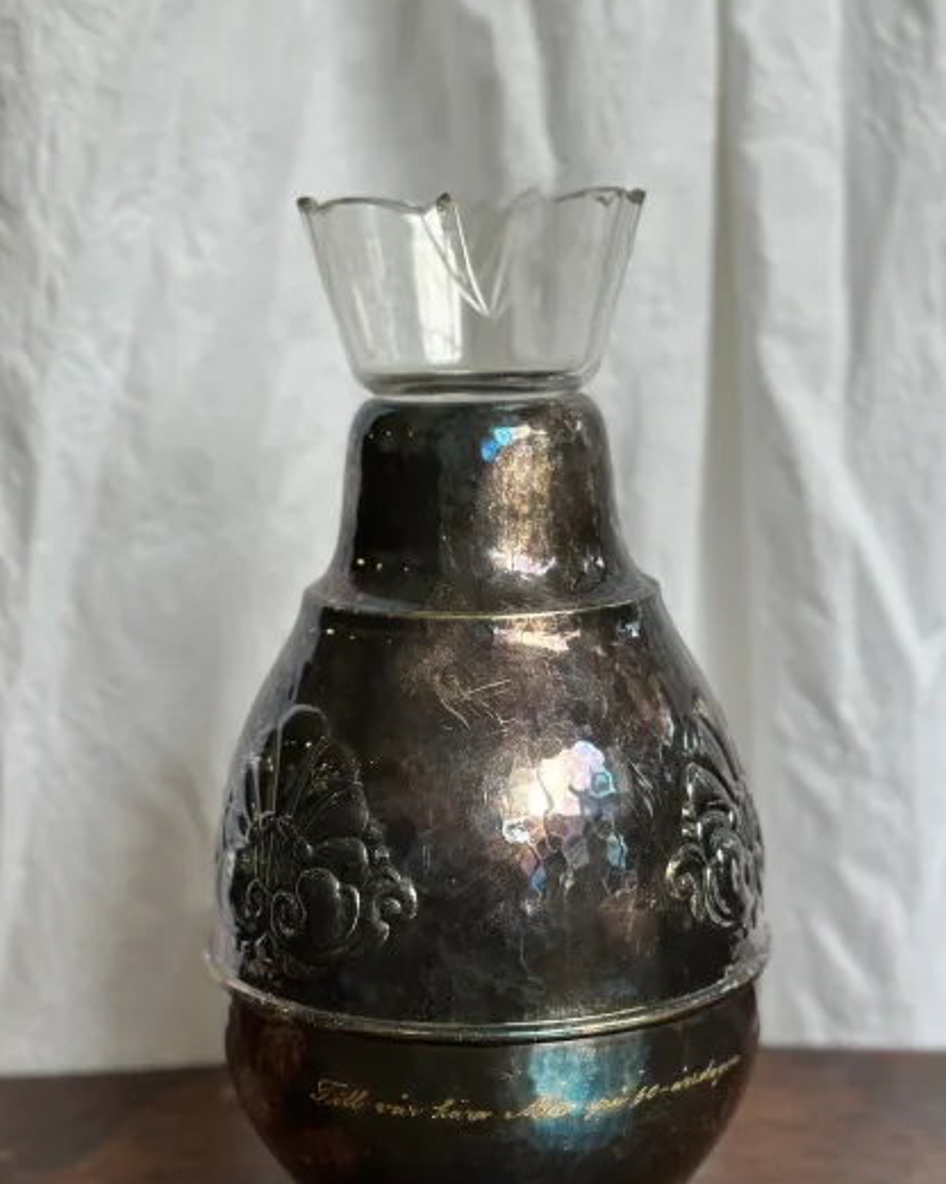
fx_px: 2207
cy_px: 586
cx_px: 470
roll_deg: +0.9
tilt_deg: -10.5
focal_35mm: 63
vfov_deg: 30.0
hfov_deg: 24.2
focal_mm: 6.86
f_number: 1.78
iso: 80
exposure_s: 1/401
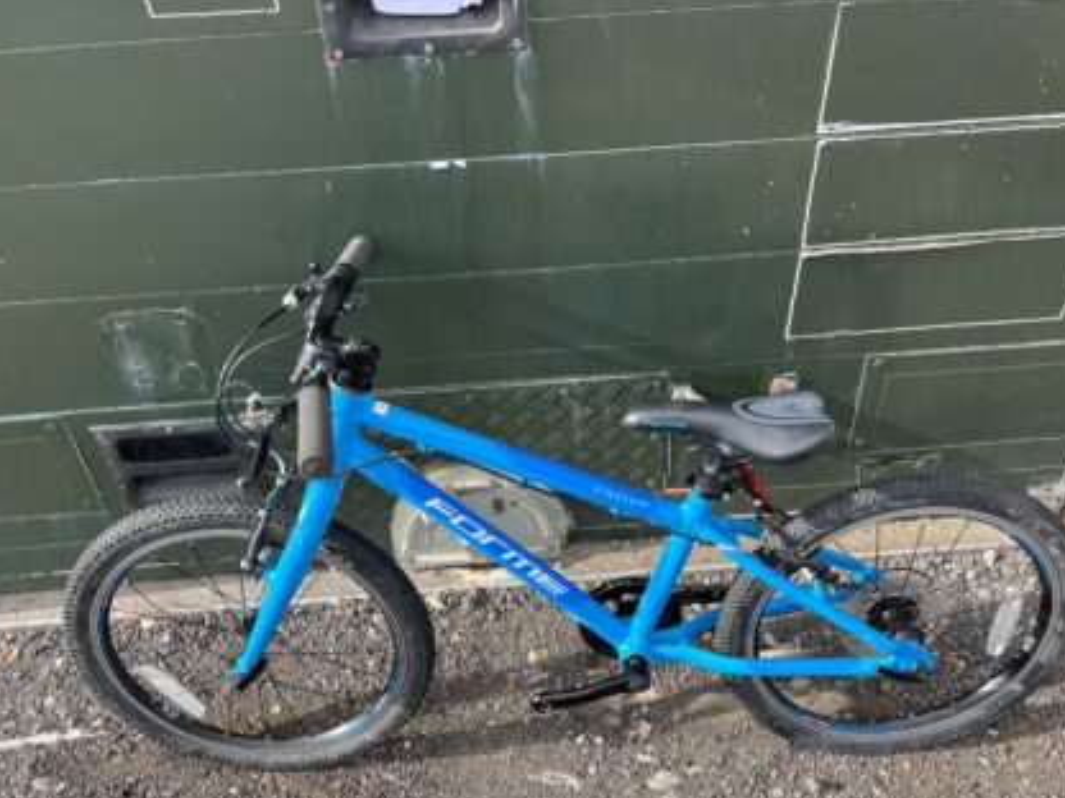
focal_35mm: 30
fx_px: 923
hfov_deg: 60.0
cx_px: 548
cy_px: 458
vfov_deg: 46.7
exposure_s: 1/816
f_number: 1.6
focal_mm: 5.1
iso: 50
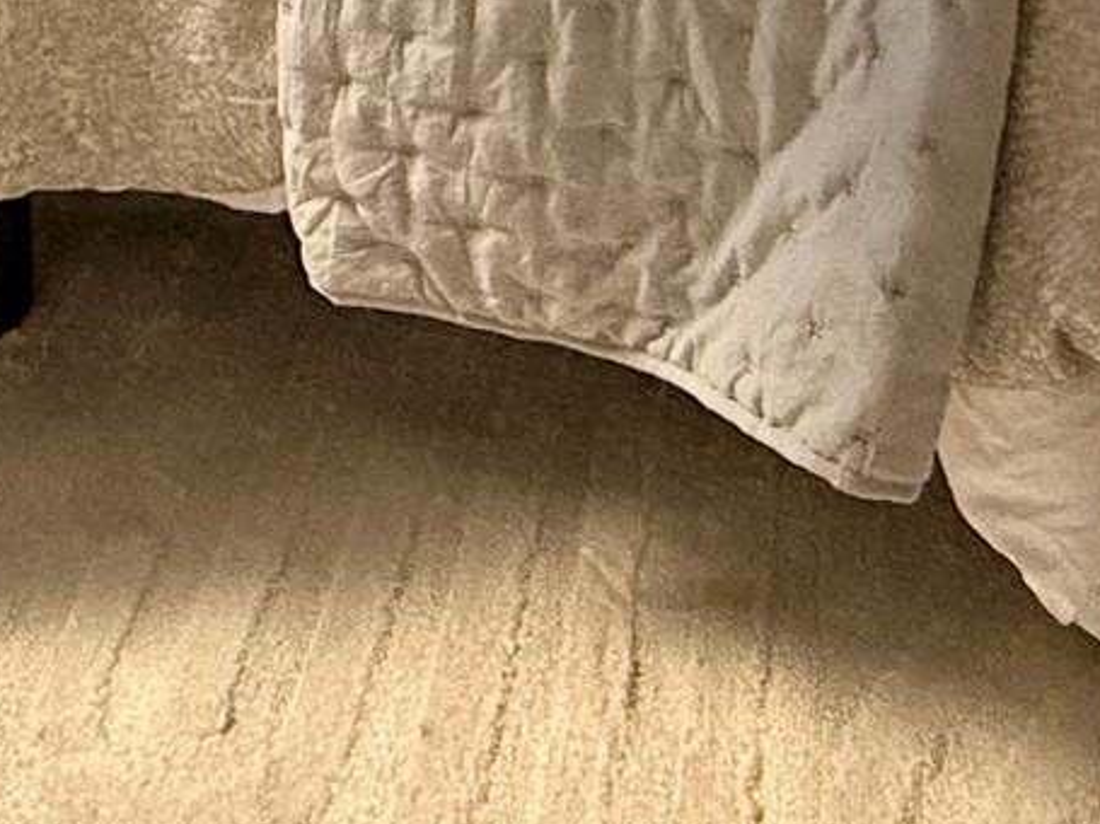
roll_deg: +0.4
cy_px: -783
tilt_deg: -7.6
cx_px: 273
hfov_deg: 30.2
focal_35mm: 63
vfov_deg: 17.4
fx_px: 2001
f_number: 2.2
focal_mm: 2.22
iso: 400
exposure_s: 1/60
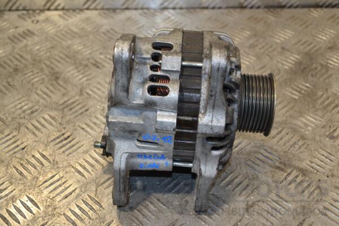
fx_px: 452
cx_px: 170
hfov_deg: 41.1
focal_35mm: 48
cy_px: 113
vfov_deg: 28.1
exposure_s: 1/125
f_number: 4.8
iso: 360
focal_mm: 32
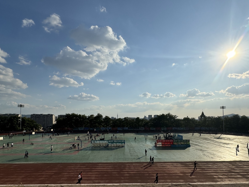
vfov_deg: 64.9
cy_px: 118
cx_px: 125
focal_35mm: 20
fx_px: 144
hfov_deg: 81.7
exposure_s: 1/4630
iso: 40
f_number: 2.2
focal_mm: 2.22
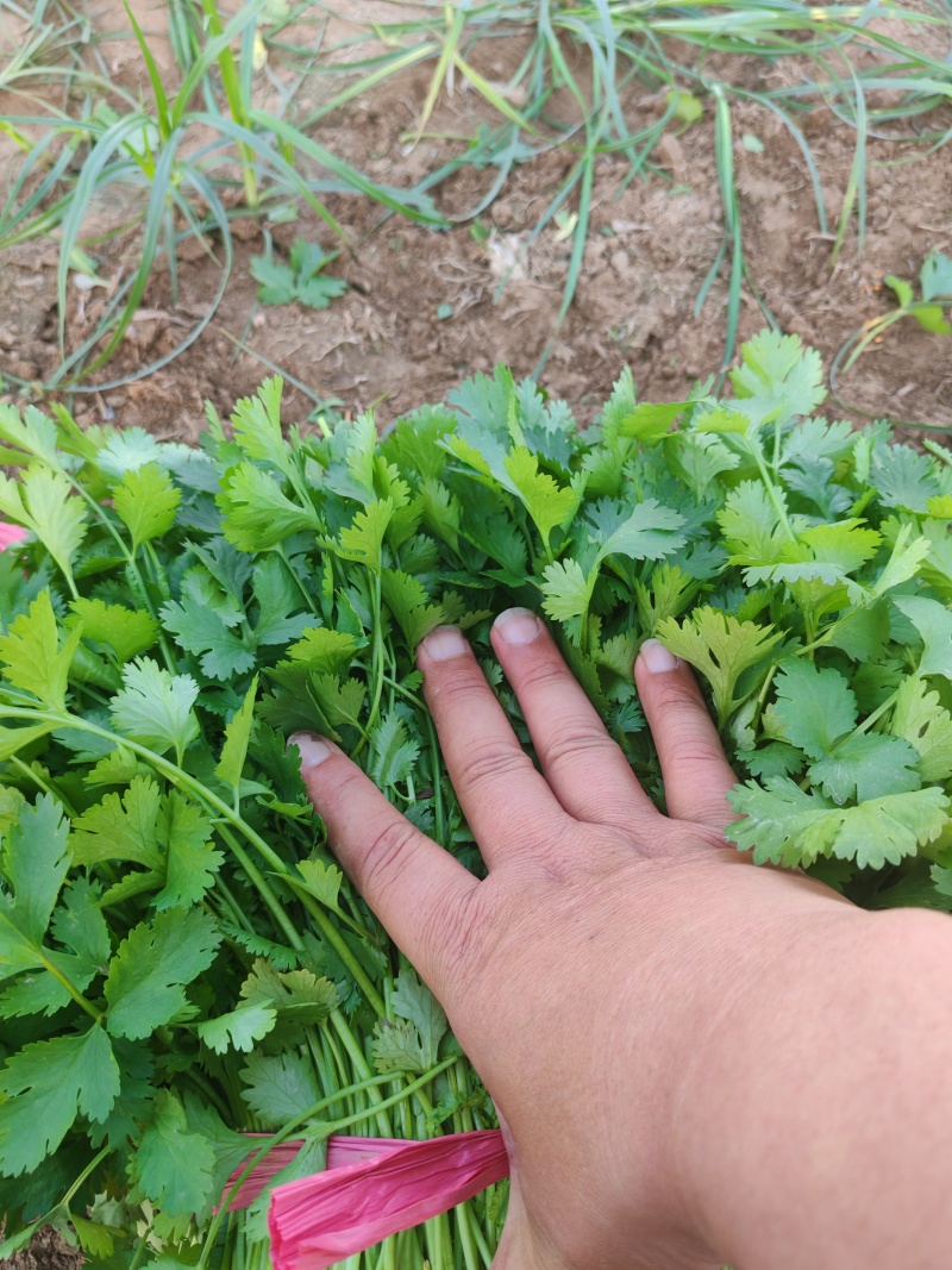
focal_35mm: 27
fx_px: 990
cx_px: 476
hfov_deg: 51.3
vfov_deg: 65.3
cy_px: 635
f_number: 1.95
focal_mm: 5.52
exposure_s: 1/100
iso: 100
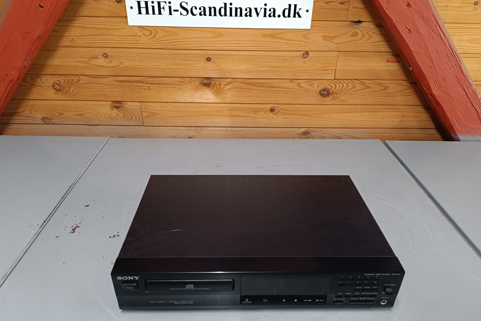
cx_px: 240
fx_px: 334
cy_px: 154
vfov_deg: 51.3
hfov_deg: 71.5
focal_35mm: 25
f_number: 1.88
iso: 681
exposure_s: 1/33.3
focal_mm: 5.59
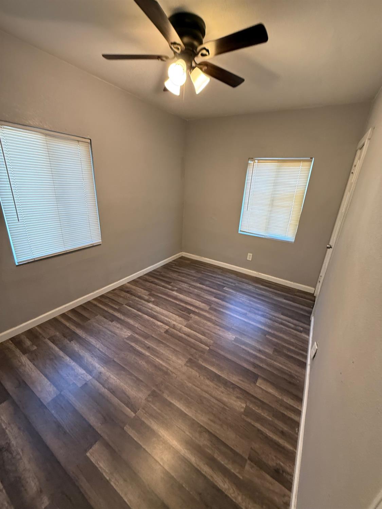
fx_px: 206
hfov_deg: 85.7
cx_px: 191
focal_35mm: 14
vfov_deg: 102.1
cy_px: 254
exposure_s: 1/60
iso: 200
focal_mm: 2.22
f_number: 2.2
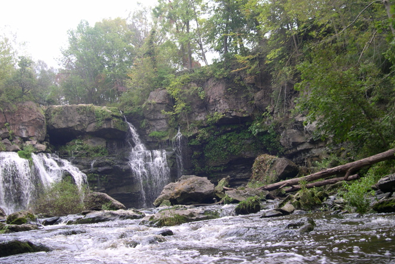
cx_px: 199
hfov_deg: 48.4
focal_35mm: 40
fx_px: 439
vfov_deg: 33.4
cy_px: 119
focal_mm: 8
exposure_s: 1/69.9
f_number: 2.8
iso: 100
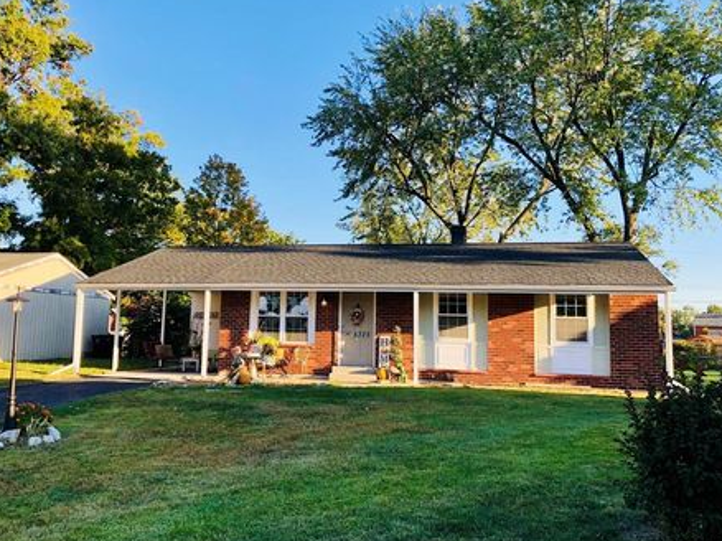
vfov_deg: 44.1
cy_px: 261
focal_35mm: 32
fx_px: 667
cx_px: 323
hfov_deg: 56.7
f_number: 1.8
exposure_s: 1/444
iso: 20
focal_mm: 4
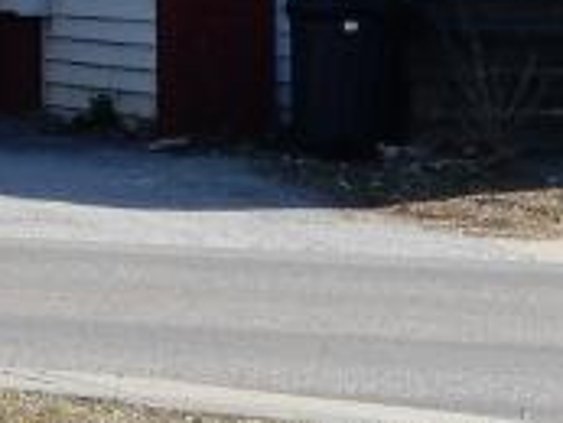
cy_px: -752
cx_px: 1061
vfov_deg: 2.9
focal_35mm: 498
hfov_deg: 3.9
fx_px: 8105
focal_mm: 14.9
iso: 125
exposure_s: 1/400
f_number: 5
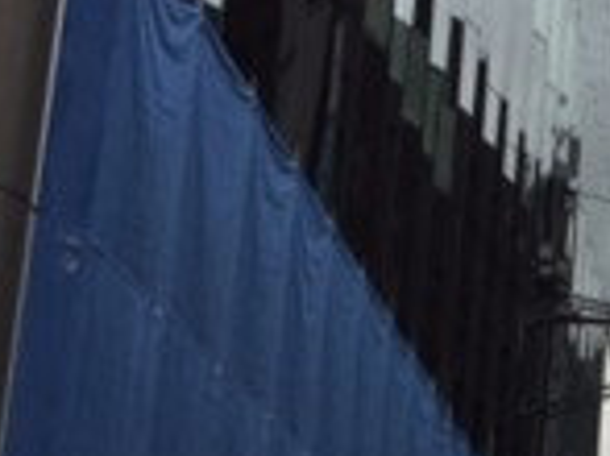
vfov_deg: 15.8
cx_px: 668
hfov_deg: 21.0
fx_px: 1567
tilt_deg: +11.9
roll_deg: -4.0
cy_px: 589
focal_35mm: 89
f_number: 2.2
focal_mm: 4.15
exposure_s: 1/273
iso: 32
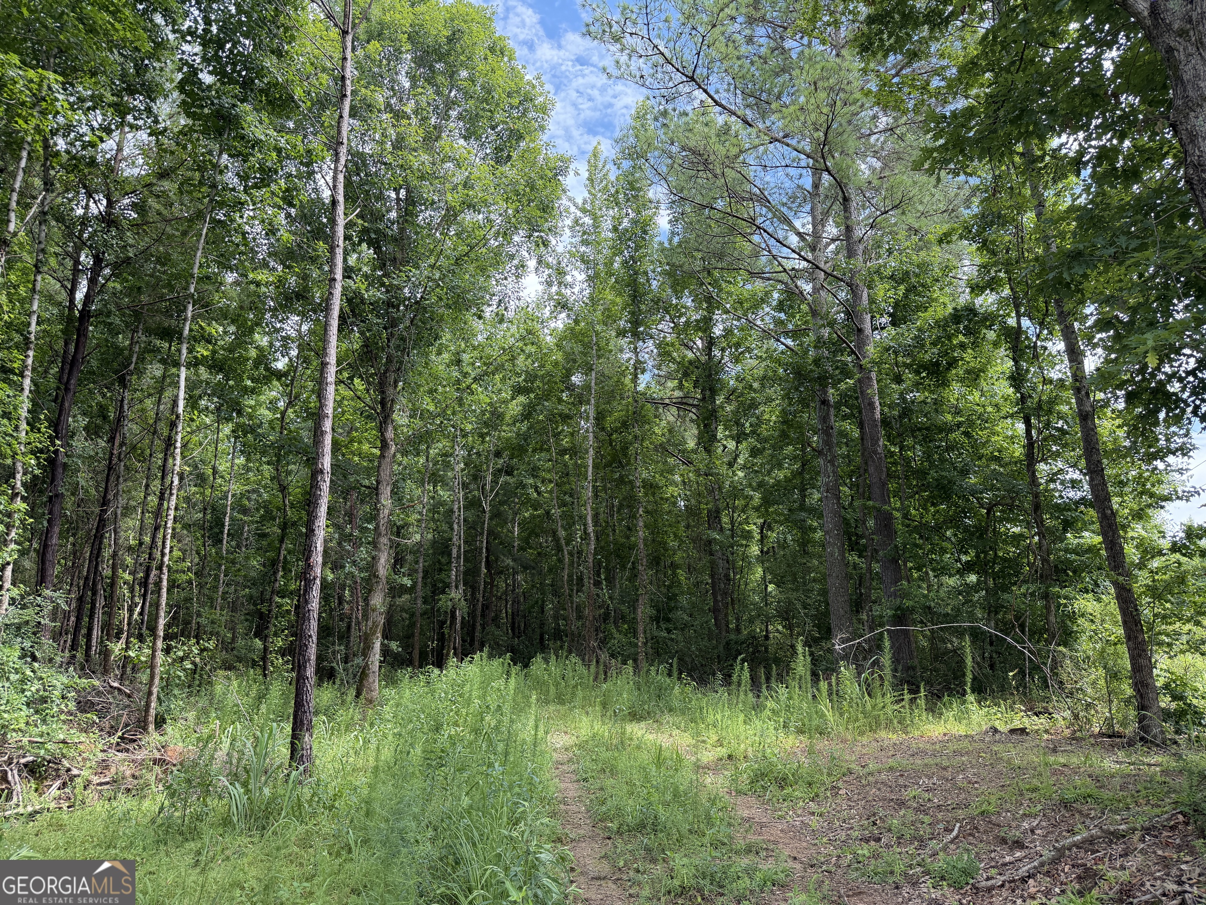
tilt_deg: +15.6
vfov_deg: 56.8
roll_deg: +0.3
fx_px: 836
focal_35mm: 24
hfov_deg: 71.6
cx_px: 603
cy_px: 452
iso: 100
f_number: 1.78
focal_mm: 6.76
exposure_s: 1/593
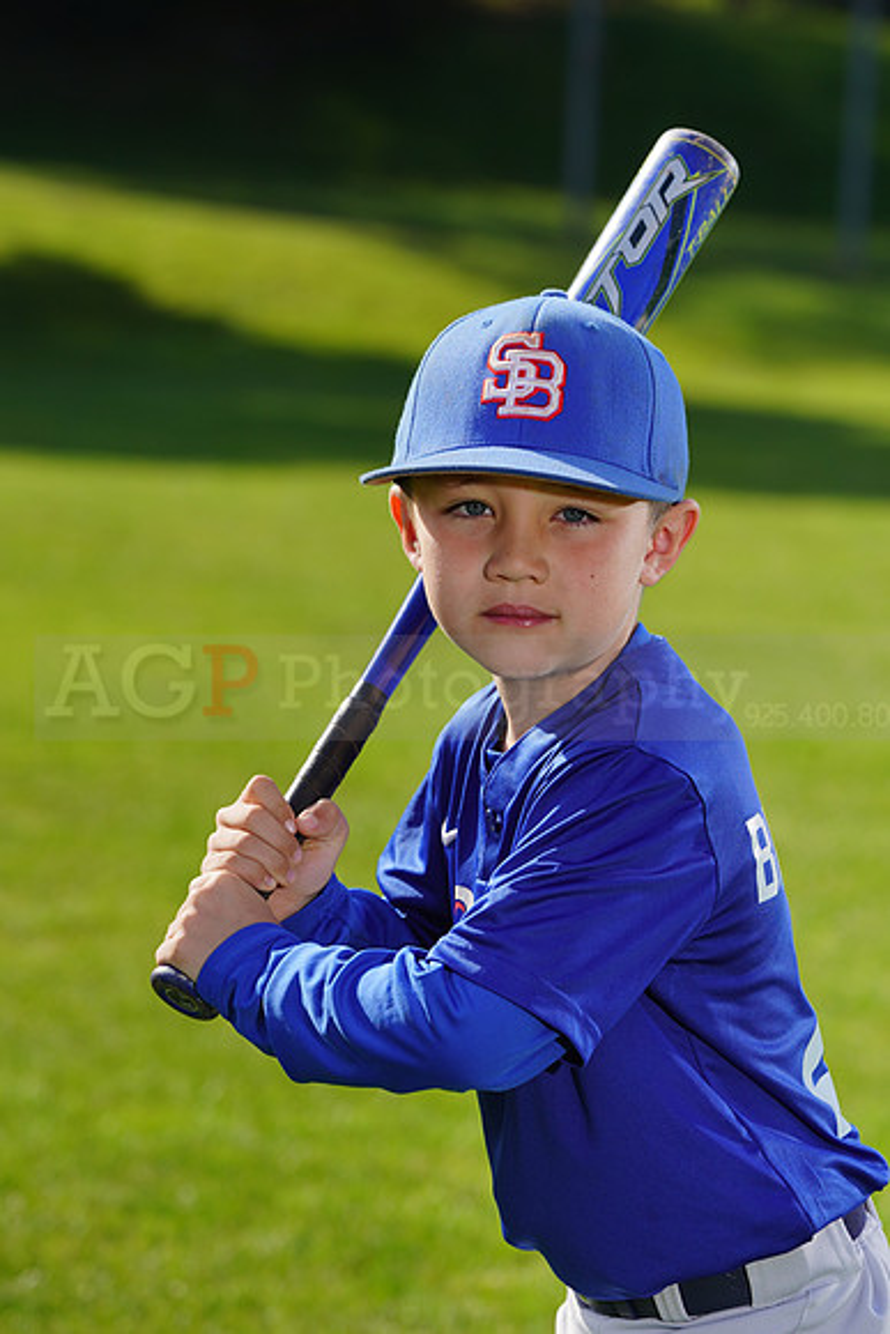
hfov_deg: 6.9
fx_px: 7338
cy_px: 667
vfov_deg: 10.4
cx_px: 445
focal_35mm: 198
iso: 100
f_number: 9
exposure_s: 1/250
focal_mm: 198
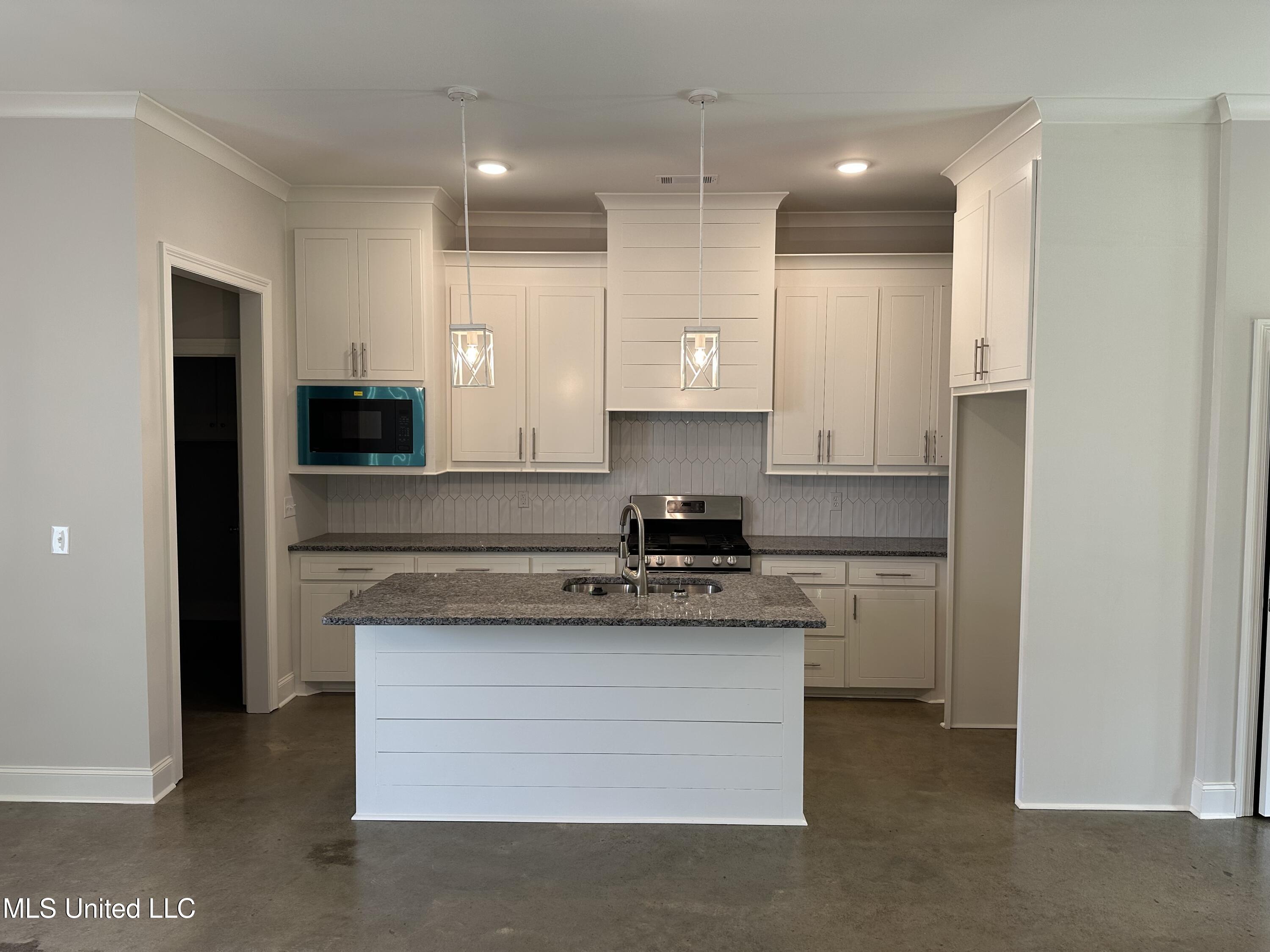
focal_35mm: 24
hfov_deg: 71.6
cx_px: 635
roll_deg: +0.6
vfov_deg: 56.8
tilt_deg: -2.6
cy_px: 476
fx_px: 881
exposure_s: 1/120
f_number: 1.78
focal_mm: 6.86
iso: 125
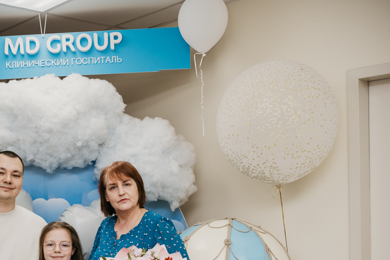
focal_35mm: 51
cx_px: 51
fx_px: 553
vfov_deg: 25.8
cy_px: 224
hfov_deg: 36.8
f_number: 4
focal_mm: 28
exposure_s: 1/160
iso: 200
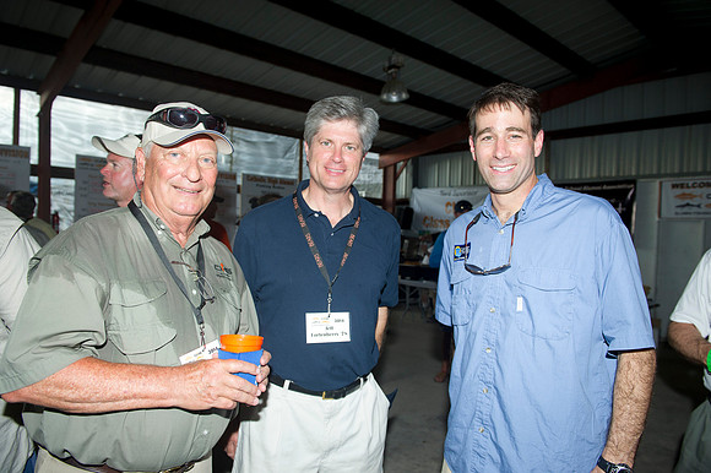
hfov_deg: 69.4
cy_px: 236
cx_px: 356
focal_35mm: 26
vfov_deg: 49.5
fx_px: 513
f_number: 4.5
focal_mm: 26
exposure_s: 1/200
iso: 400
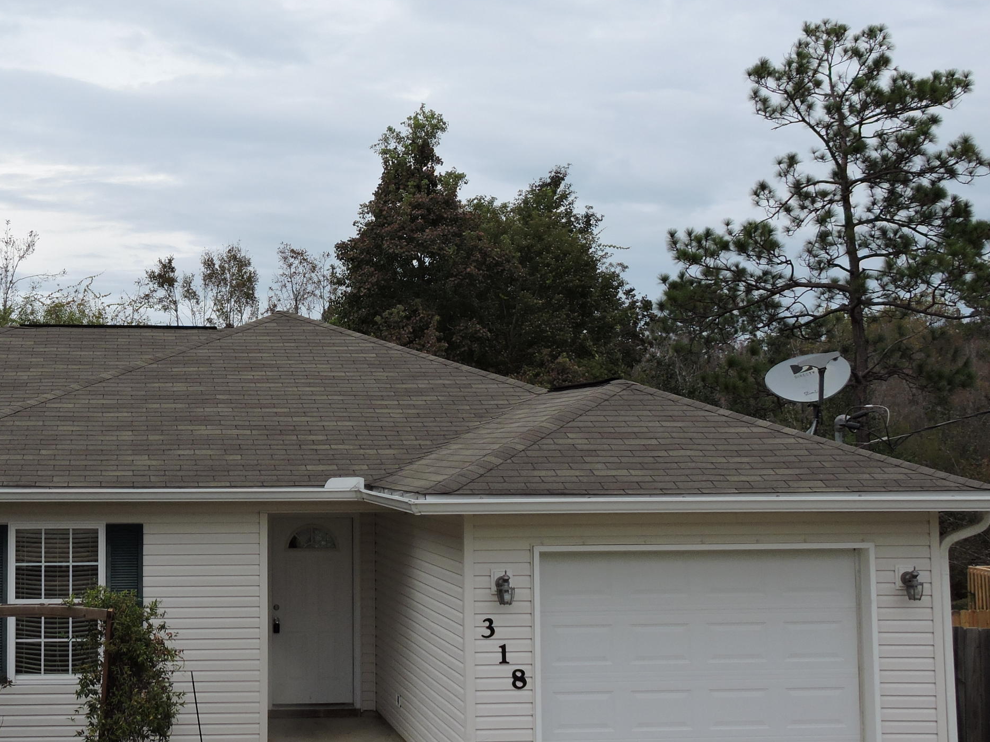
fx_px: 1516
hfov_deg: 35.3
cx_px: 231
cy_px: 313
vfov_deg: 27.5
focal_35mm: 53
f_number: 3.6
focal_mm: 5.9
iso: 100
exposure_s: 1/500
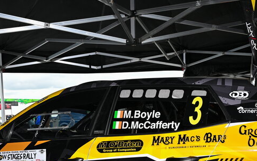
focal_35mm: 52
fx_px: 364
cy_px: 169
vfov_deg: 23.6
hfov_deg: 38.8
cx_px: 109
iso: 400
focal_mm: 24
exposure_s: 1/400
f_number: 5.6
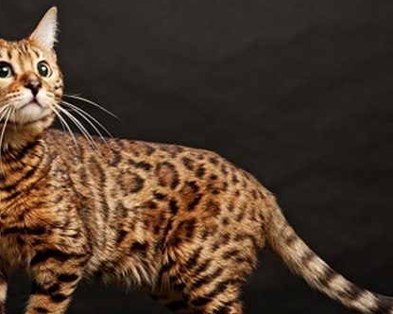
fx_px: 1220
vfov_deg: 14.6
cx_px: 144
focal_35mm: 105
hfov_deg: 18.3
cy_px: 195
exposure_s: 1/200
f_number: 6.3
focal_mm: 62
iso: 100
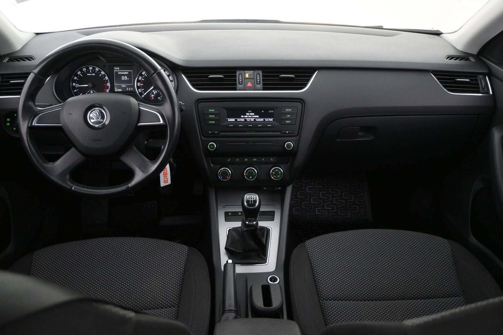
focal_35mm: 32
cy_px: 168
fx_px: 440
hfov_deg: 59.5
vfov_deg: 41.7
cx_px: 252
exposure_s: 1/40
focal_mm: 21
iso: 2500
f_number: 4
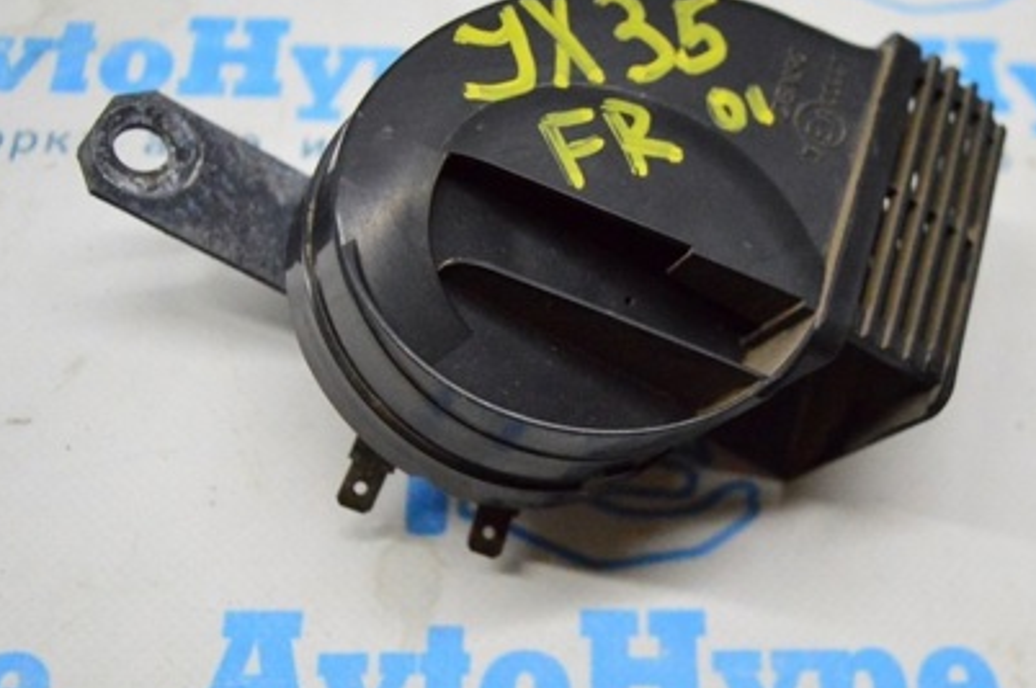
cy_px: 321
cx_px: 608
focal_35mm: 43
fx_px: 1236
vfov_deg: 31.1
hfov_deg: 45.3
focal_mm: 18
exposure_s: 1/1000
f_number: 3.5
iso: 6400
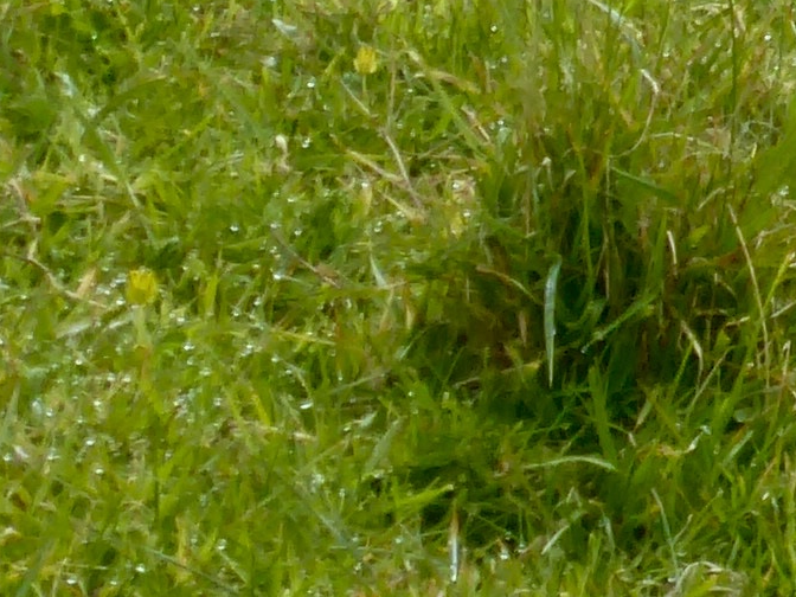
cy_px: -839
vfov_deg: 1.4
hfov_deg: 1.9
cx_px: 1395
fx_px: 24237
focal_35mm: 1054
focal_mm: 28.7
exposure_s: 1/200
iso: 80
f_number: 5.5
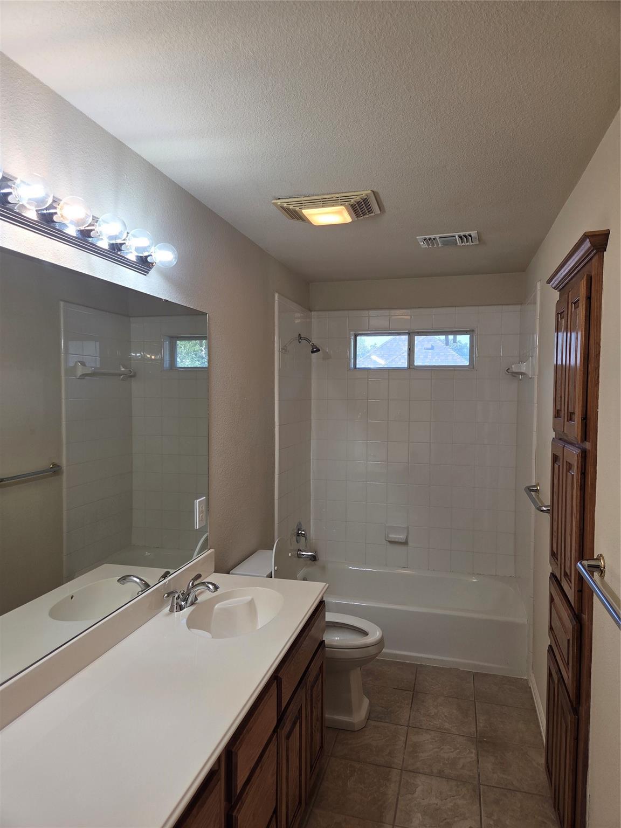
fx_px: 550
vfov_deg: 73.9
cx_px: 310
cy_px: 414
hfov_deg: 58.9
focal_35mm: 23
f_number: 1.8
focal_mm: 5.4
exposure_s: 1/120
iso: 50
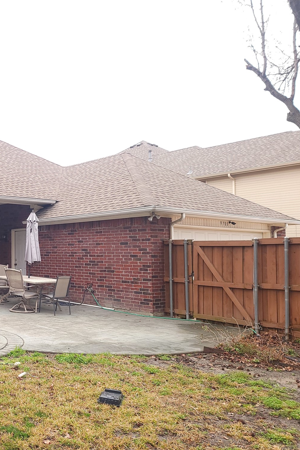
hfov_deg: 35.1
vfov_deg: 55.8
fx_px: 425
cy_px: 226
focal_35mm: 34
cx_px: -3
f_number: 1.8
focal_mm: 6.7
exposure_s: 1/90
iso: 50
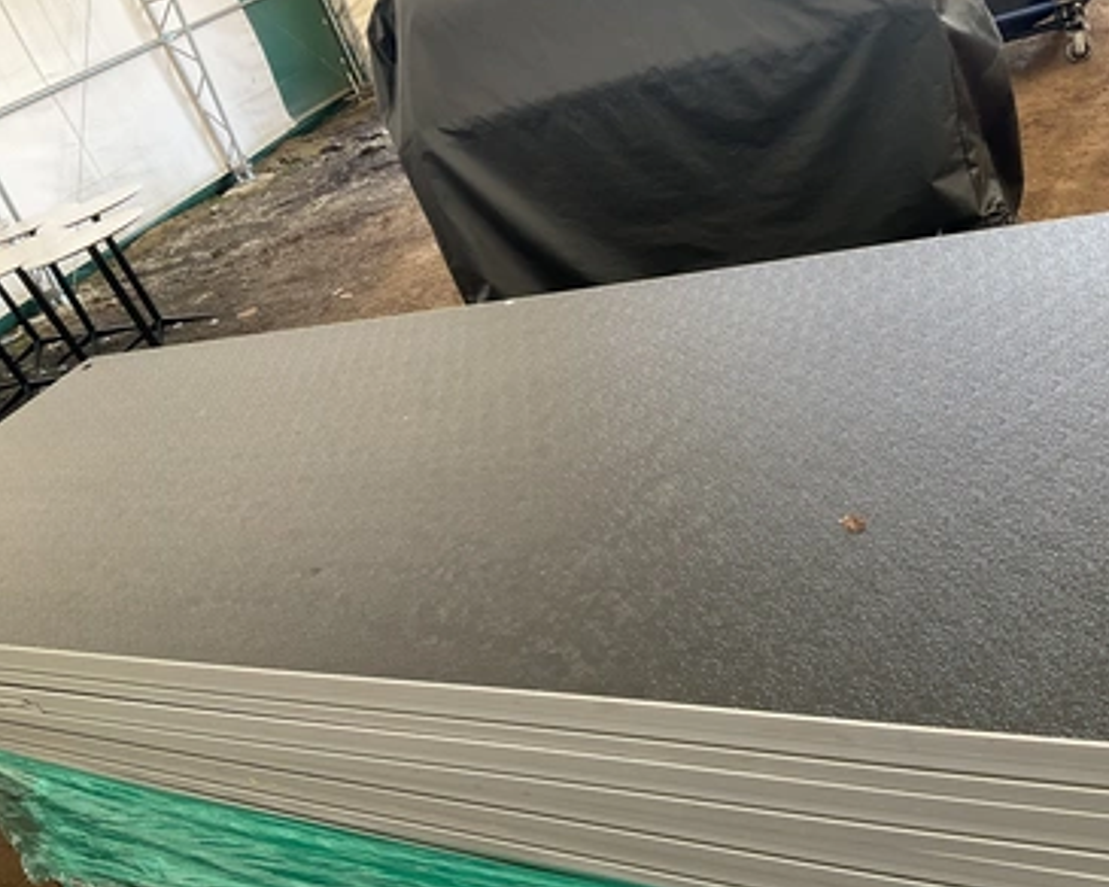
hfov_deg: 57.1
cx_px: 605
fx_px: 1017
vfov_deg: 47.1
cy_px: 440
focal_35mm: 31
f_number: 1.8
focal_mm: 3
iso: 40
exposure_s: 1/122
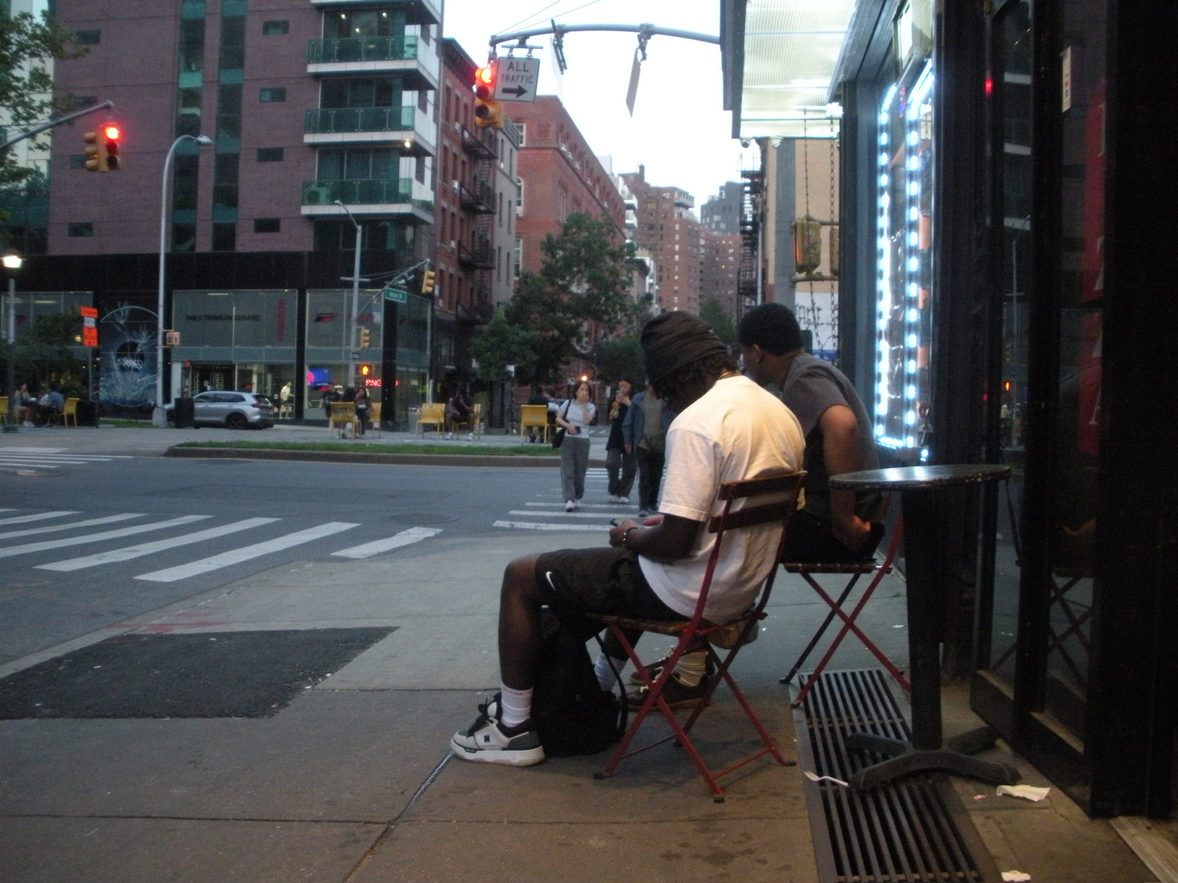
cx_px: 589
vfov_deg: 39.7
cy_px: 442
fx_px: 1225
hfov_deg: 51.4
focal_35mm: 36
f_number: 3.5
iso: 400
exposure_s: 1/43
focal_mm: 6.3
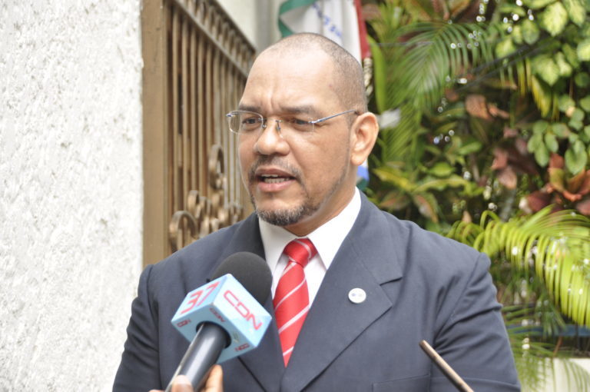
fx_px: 1350
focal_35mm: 82
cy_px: 196
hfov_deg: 24.6
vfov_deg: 16.5
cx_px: 295
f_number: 5.6
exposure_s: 1/125
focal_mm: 55
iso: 200
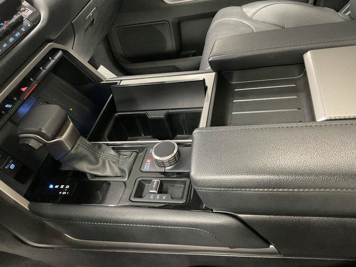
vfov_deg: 48.2
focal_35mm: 29
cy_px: 134
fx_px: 298
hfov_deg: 61.7
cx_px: 178
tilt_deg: -42.1
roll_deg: +14.4
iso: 500
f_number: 1.8
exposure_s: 1/24
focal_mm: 3
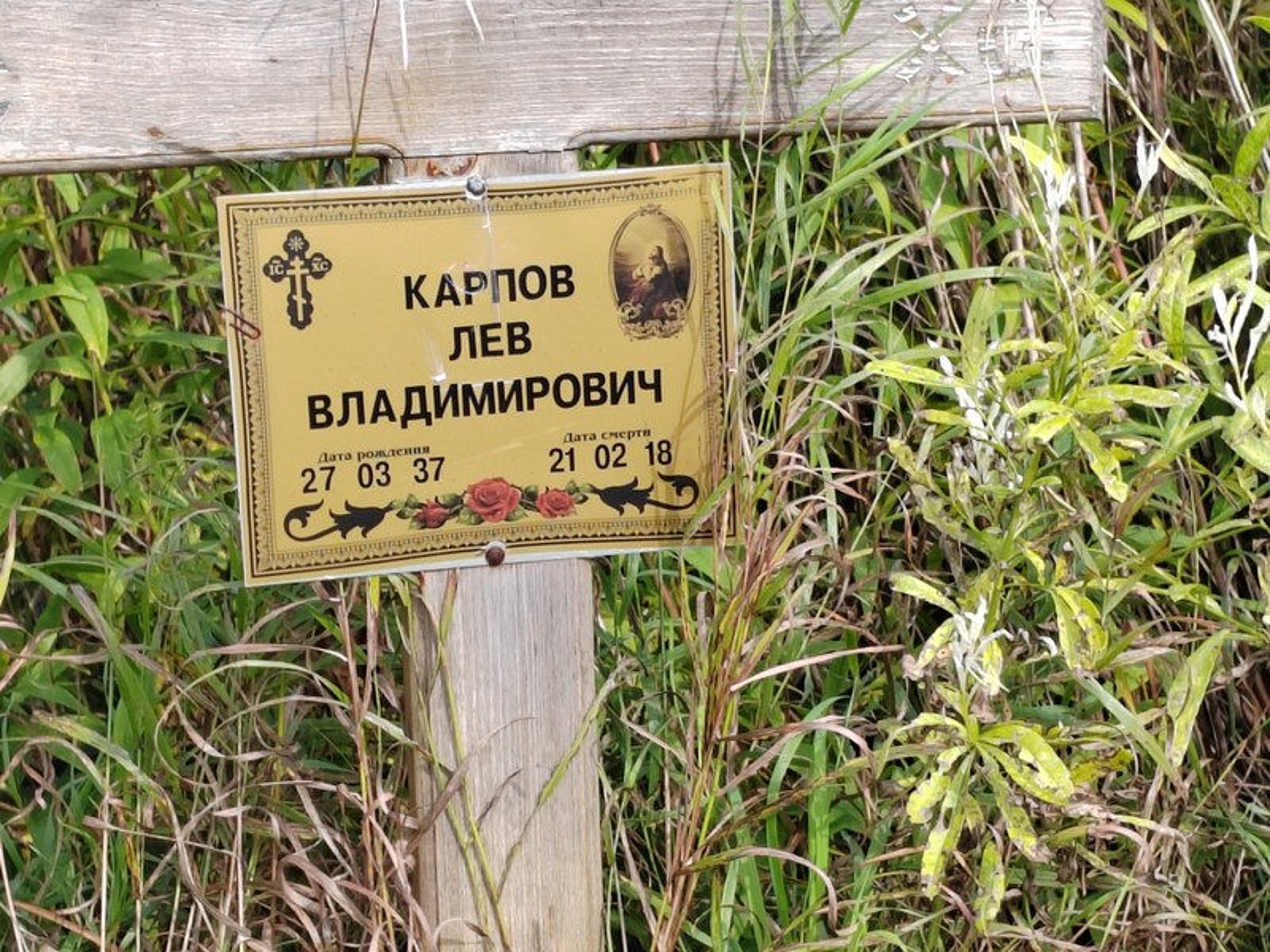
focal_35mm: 111
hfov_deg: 17.7
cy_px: 476
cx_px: 635
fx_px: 4072
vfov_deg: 13.3
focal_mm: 5.52
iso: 100
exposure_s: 1/360
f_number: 1.9
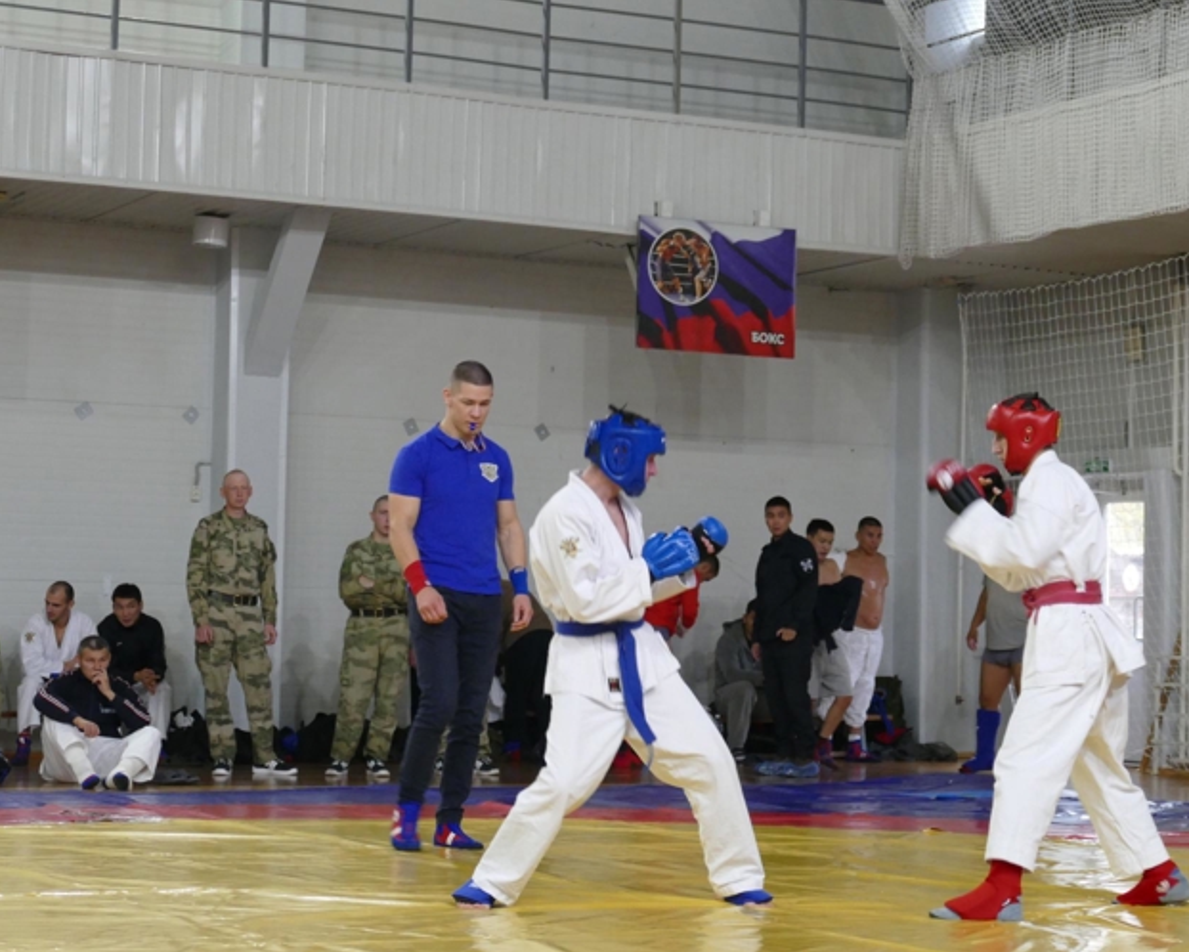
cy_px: 476
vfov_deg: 17.9
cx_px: 679
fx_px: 3027
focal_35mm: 86
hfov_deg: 22.2
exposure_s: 1/80
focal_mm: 27.56
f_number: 3.7
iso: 1000
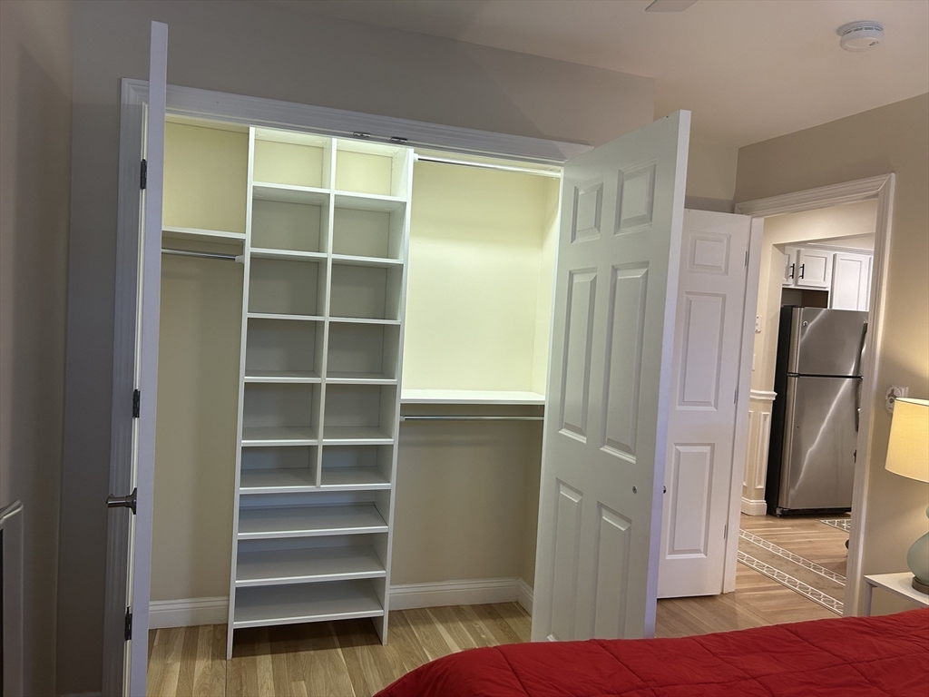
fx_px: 698
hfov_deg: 67.3
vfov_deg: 53.1
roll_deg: -3.4
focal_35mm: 26
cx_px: 464
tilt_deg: -3.0
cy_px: 348
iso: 125
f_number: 1.5
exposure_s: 1/120
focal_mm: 5.7
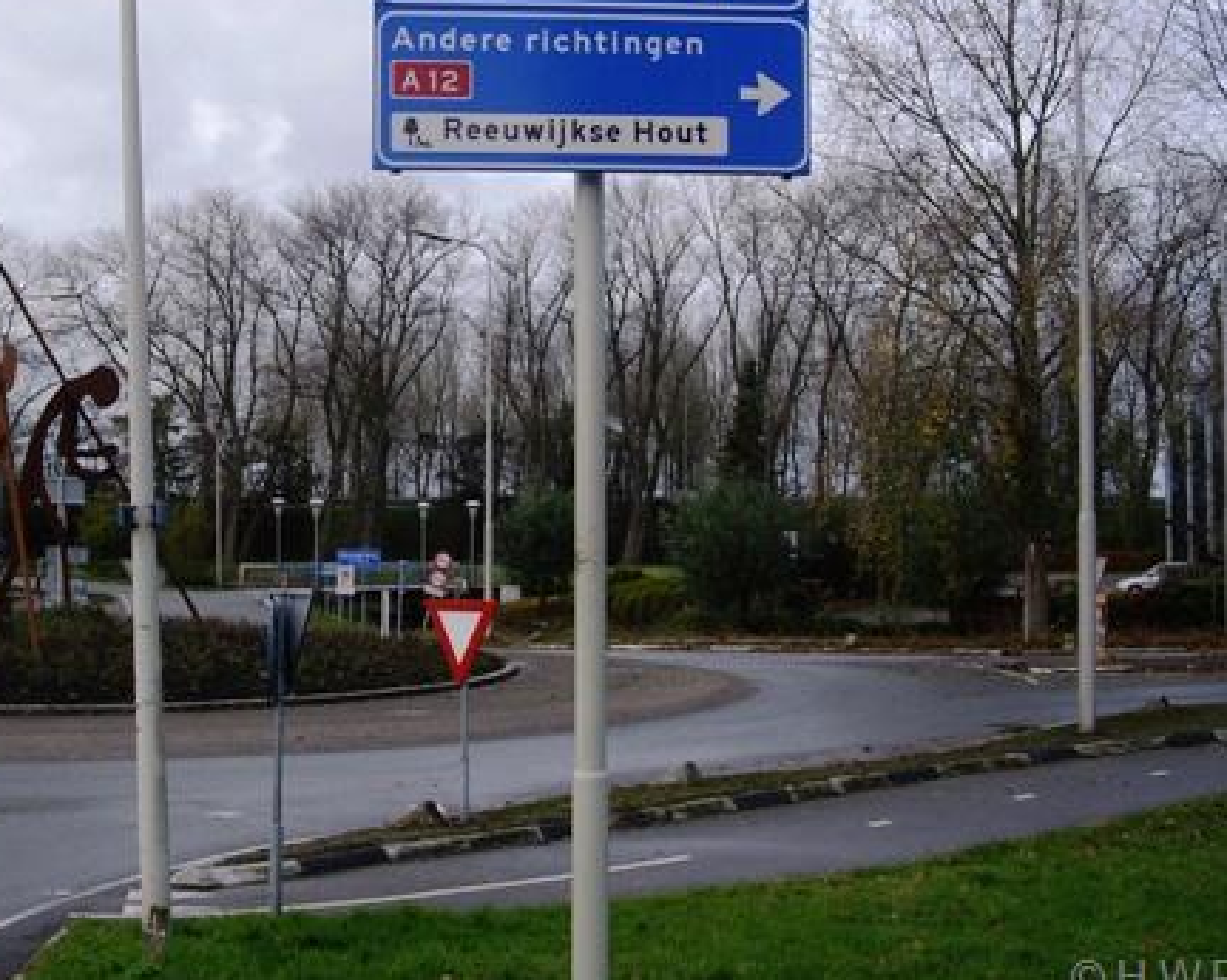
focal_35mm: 55
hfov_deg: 34.1
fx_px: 1996
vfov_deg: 27.4
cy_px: 327
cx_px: 506
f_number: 8
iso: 64
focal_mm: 7.9
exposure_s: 1/80
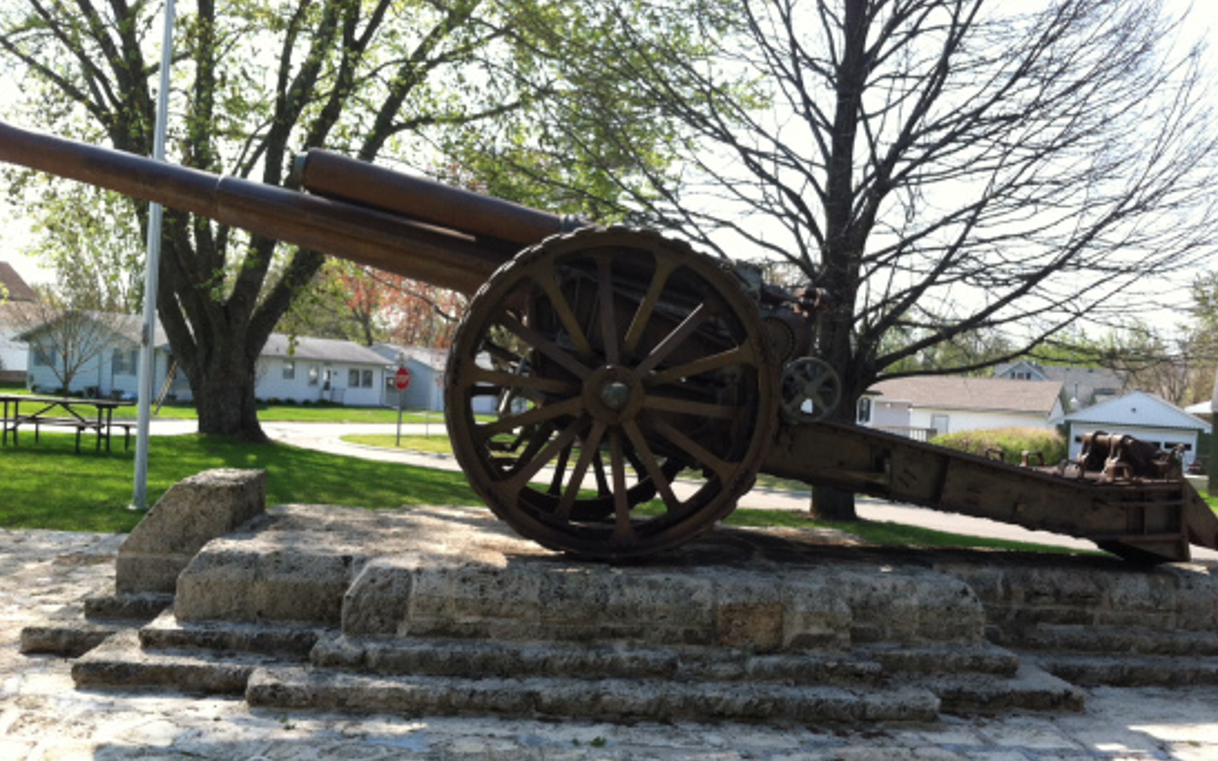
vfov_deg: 33.5
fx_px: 1261
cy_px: 440
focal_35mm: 38
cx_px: 618
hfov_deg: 51.6
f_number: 2.8
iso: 80
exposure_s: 1/462
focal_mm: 3.85
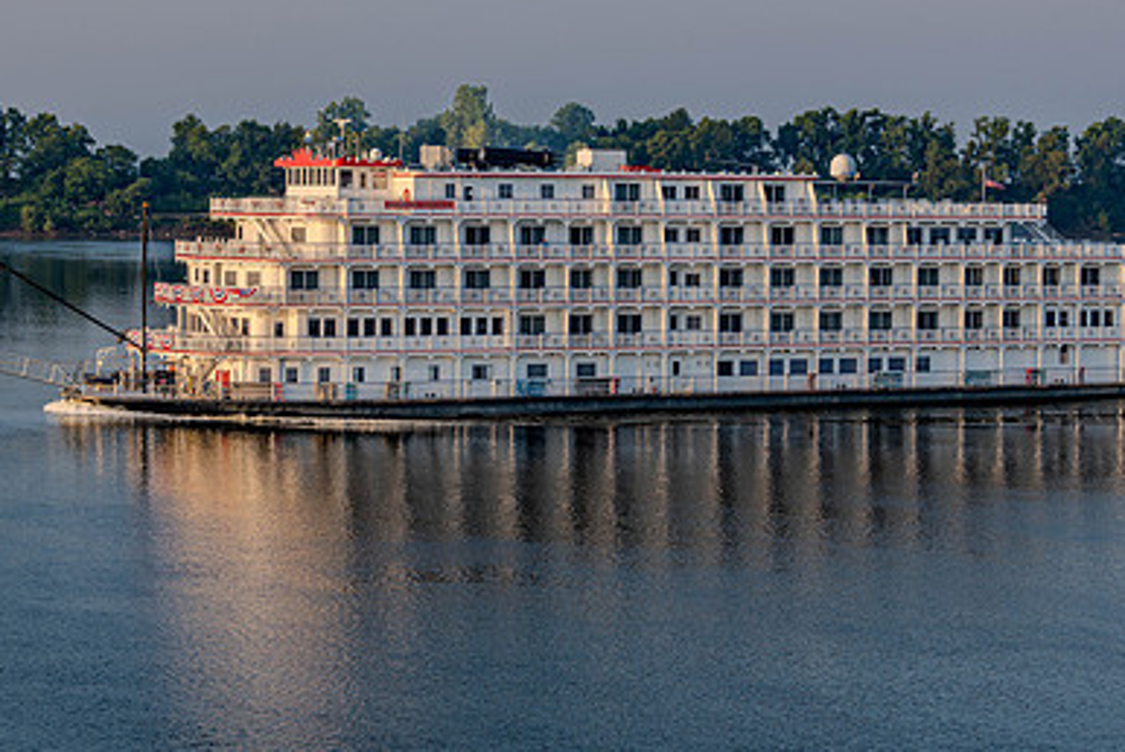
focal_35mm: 100
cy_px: 313
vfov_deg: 13.7
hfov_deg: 20.4
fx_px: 3127
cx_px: 466
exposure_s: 1/160
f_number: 8
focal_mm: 65
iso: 80
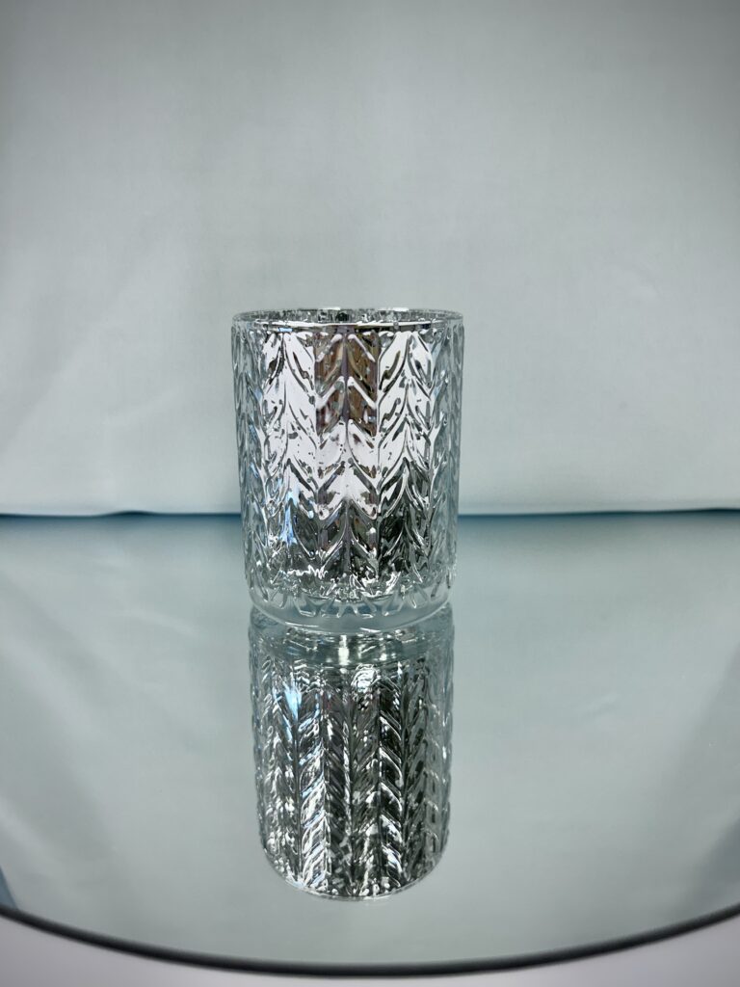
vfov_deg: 67.3
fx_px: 741
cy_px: 494
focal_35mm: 26
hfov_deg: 53.1
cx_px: 370
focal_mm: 5.7
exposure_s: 1/100
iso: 80
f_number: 1.5
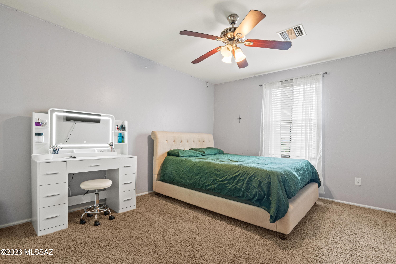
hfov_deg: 96.8
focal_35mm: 16
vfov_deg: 73.7
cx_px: 198
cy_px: 132
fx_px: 176
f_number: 18
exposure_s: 1/2.5
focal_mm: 16
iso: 1600
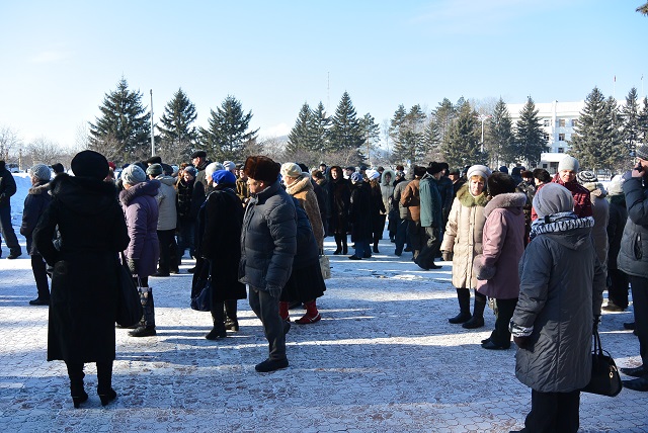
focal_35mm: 29
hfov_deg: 63.6
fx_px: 522
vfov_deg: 45.0
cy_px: 216
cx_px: 324
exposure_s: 1/400
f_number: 4.5
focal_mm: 11
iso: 100
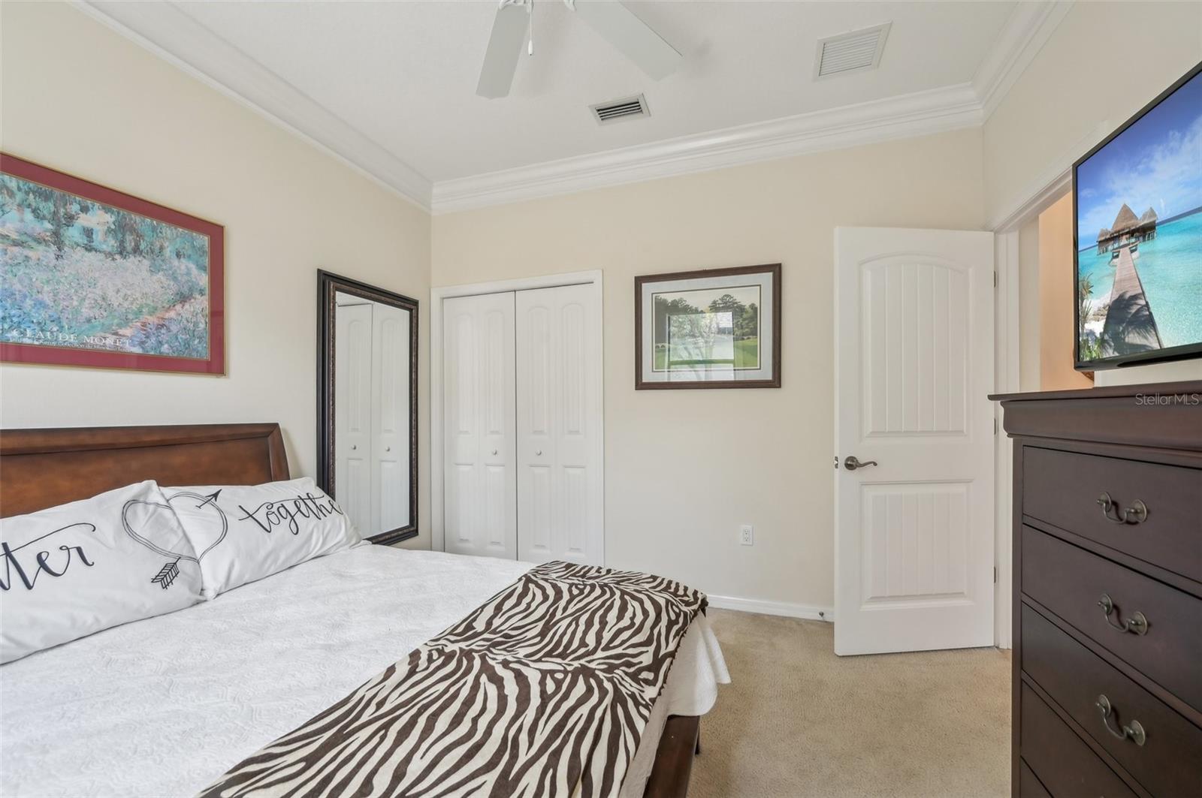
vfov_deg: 81.1
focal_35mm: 14
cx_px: 601
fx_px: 467
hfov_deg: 104.3
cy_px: 399
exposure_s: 1/40
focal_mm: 14
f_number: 8
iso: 400
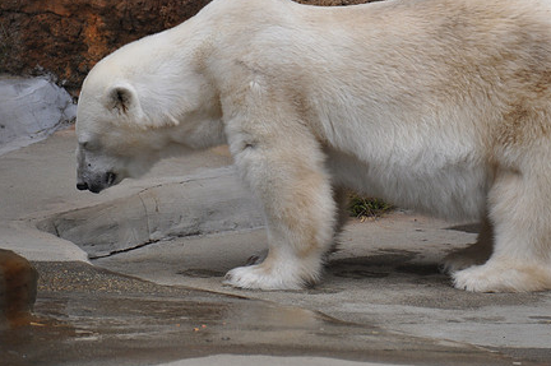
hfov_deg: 4.7
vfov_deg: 3.1
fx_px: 6773
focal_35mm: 443
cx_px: 356
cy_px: 127
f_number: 5.6
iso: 320
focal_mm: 220
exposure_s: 1/800
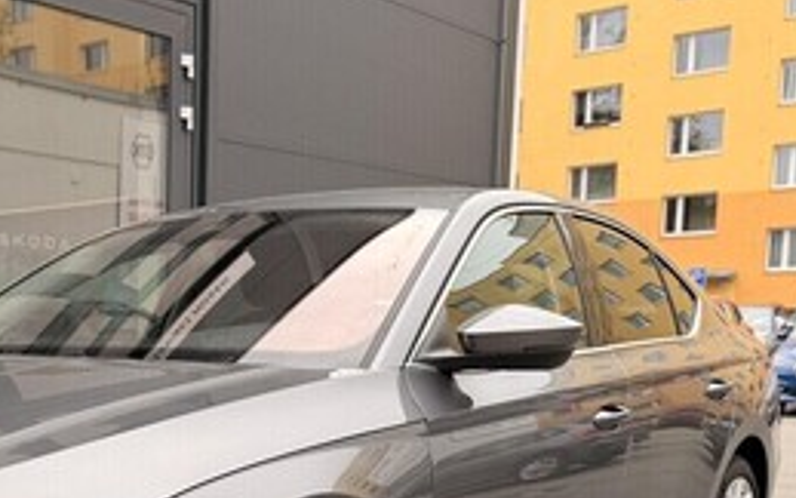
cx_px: 55
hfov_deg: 35.0
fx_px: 1172
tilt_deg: -9.5
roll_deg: +0.4
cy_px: 521
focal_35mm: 54
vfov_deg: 22.8
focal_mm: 6.76
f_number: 1.78
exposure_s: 1/967
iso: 80
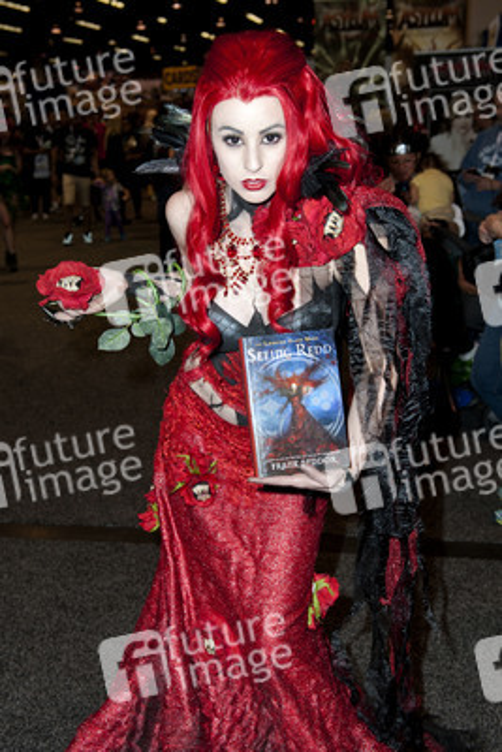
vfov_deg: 44.5
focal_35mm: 44
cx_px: 251
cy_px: 376
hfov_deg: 30.5
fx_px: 919
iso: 400
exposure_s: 1/320
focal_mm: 44
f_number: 5
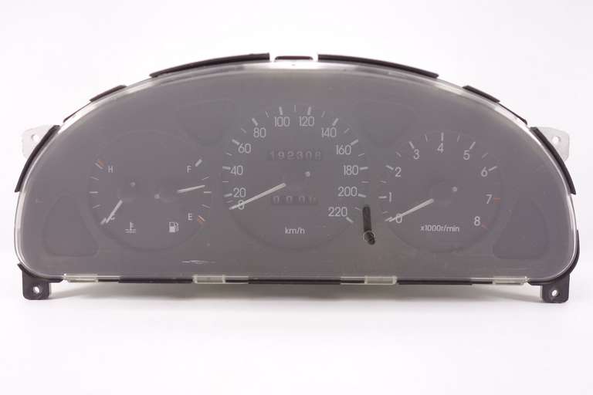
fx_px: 626
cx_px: 296
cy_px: 198
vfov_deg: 35.1
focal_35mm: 38
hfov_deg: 50.7
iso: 160
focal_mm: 14.23
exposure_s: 1/40
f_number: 2.8
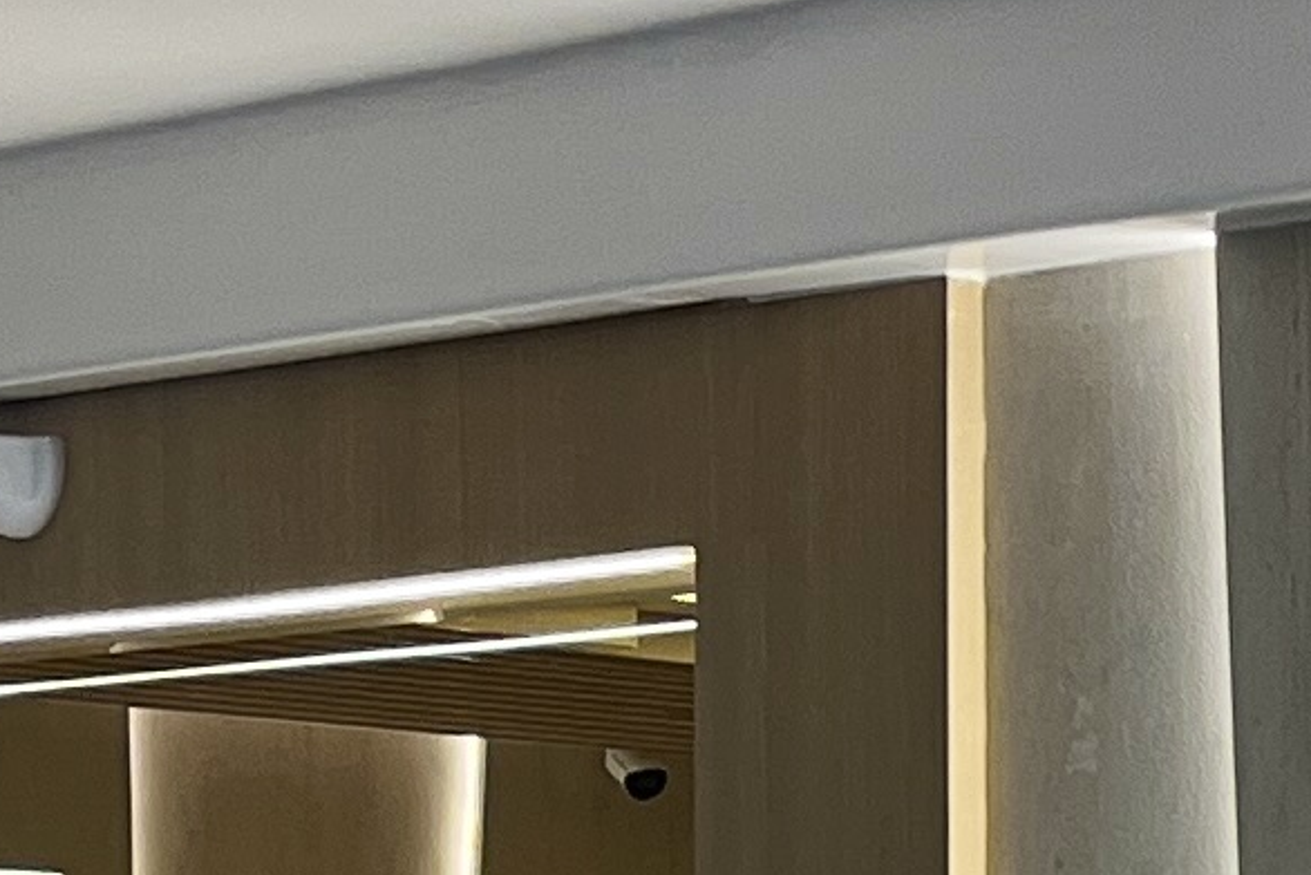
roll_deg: -0.7
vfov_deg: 7.2
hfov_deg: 10.0
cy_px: 1654
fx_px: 6775
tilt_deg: -2.5
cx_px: 2830
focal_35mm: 186
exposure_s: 1/120
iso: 80
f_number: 1.6
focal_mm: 5.1
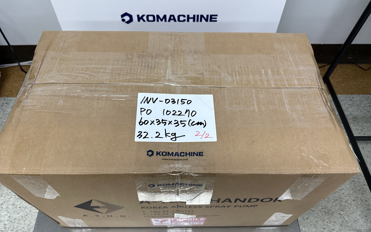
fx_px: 263
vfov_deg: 47.6
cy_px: 124
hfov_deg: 70.4
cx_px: 185
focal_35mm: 26
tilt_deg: -56.5
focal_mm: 6.86
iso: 125
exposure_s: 1/120
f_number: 1.78
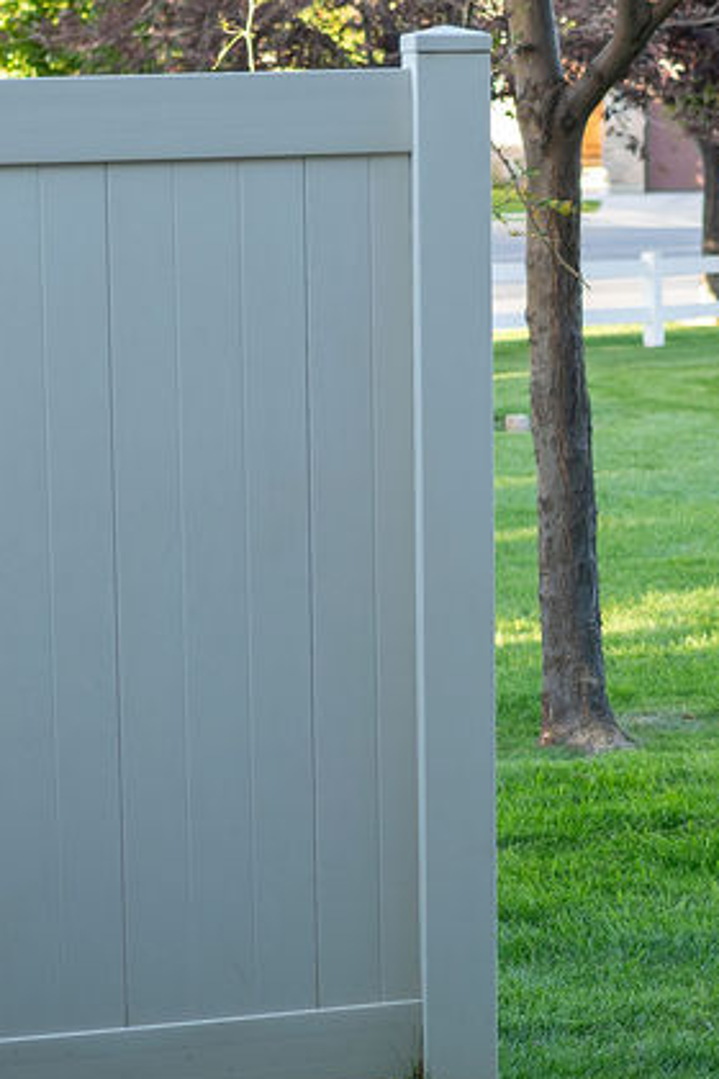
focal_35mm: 128
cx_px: 614
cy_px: 696
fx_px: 3834
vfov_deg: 16.0
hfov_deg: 10.7
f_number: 2.8
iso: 400
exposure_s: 1/320
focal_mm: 35
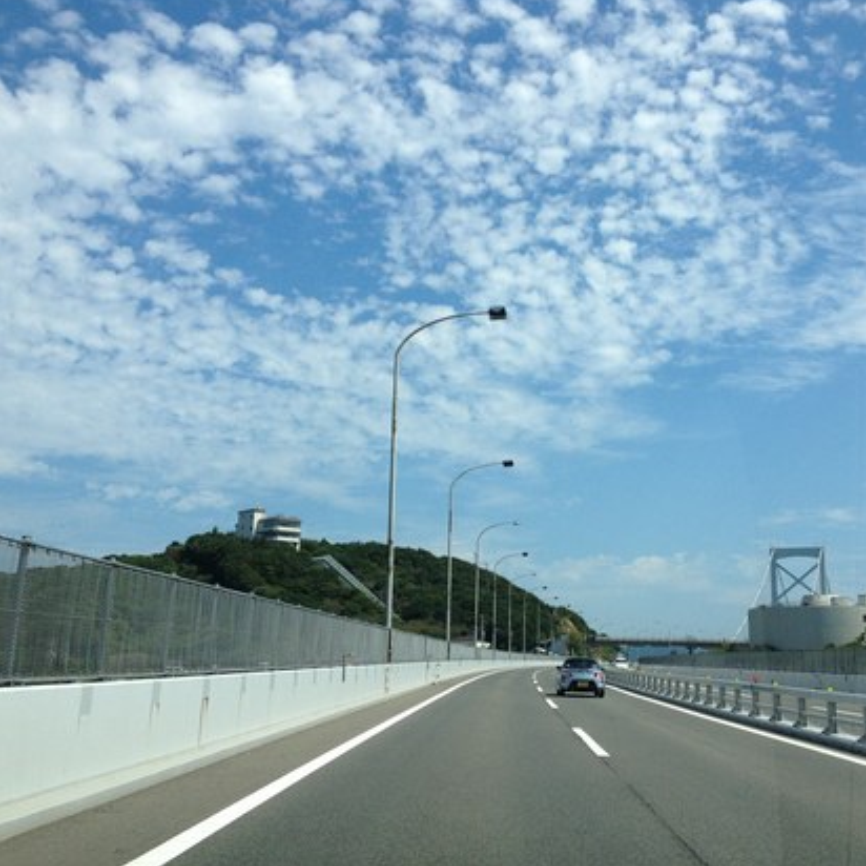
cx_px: 528
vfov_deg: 37.6
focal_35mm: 45
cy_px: 433
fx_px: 1274
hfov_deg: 37.4
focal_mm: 4.28
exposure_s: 1/1972
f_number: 2.4
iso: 50
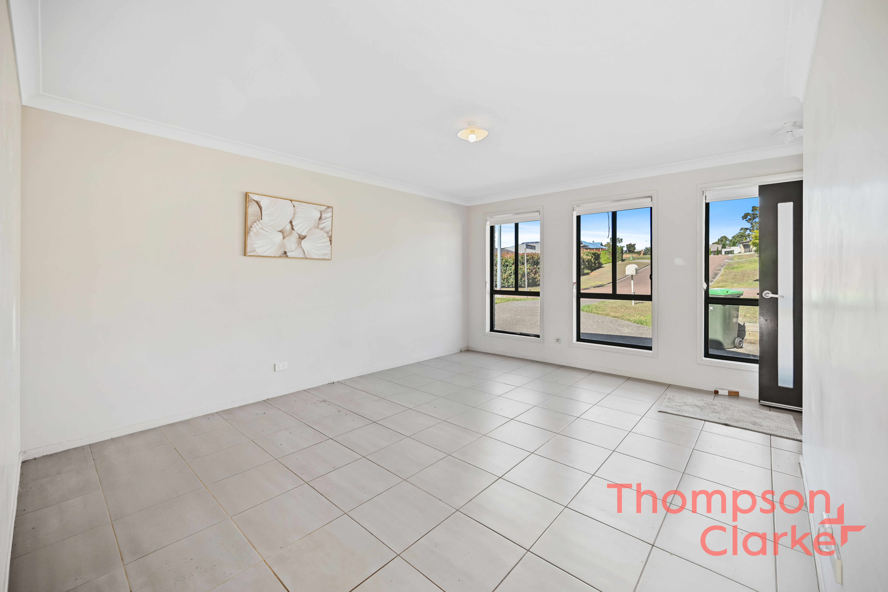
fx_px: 345
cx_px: 444
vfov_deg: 81.3
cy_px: 296
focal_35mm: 14
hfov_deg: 104.2
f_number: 4
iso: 100
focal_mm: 14
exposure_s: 1/20
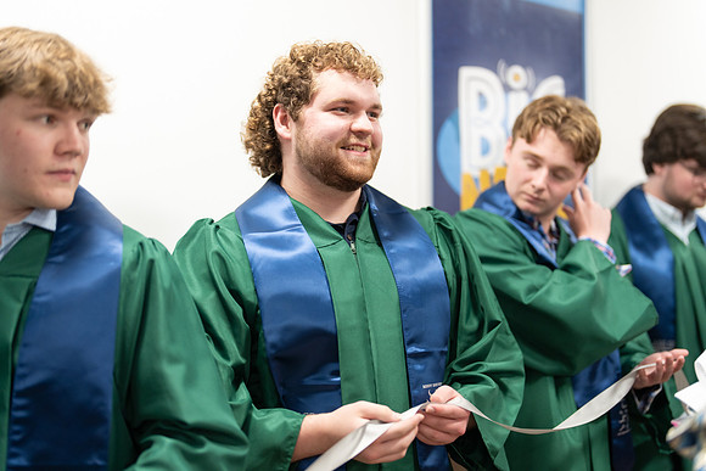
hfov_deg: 39.6
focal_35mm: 50
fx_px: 981
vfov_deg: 27.0
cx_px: 353
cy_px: 236
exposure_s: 1/320
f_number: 1.2
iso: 500
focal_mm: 50
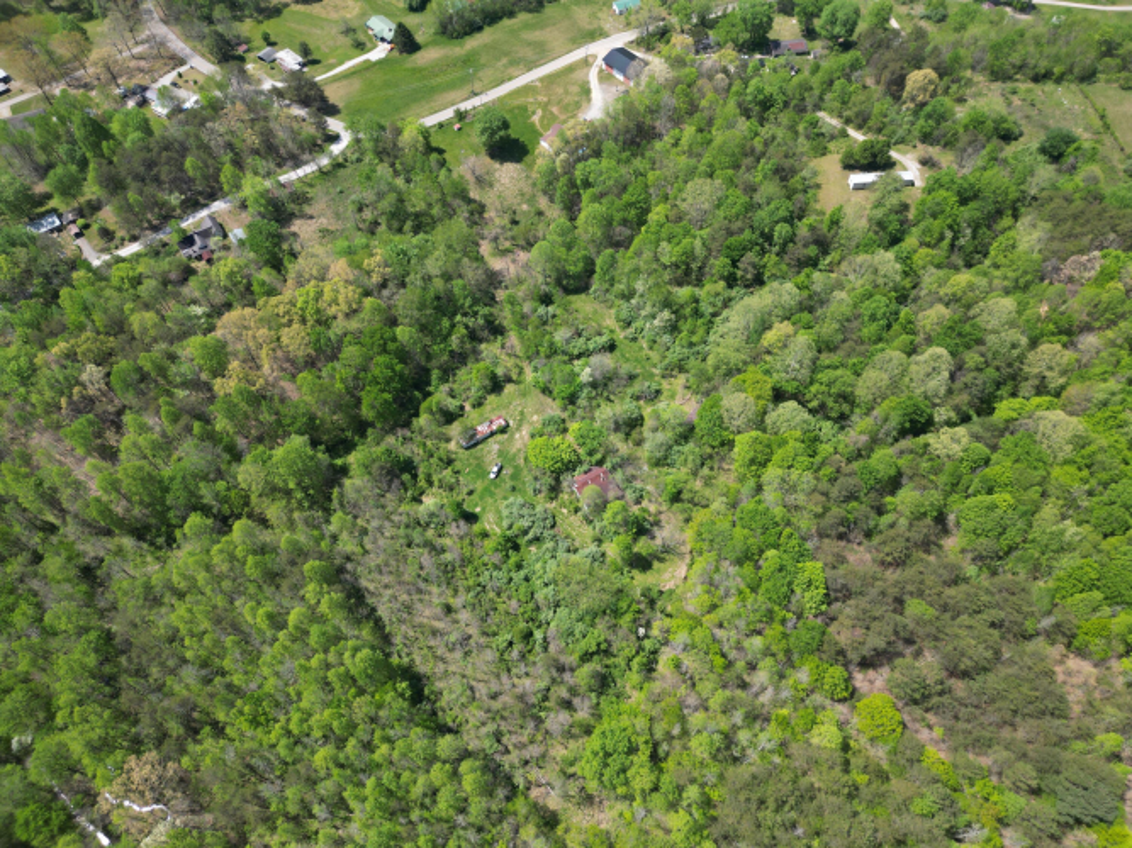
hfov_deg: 71.6
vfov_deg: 56.8
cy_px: 424
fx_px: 785
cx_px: 566
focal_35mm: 24
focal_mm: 6.72
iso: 100
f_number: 1.7
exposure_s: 1/1250
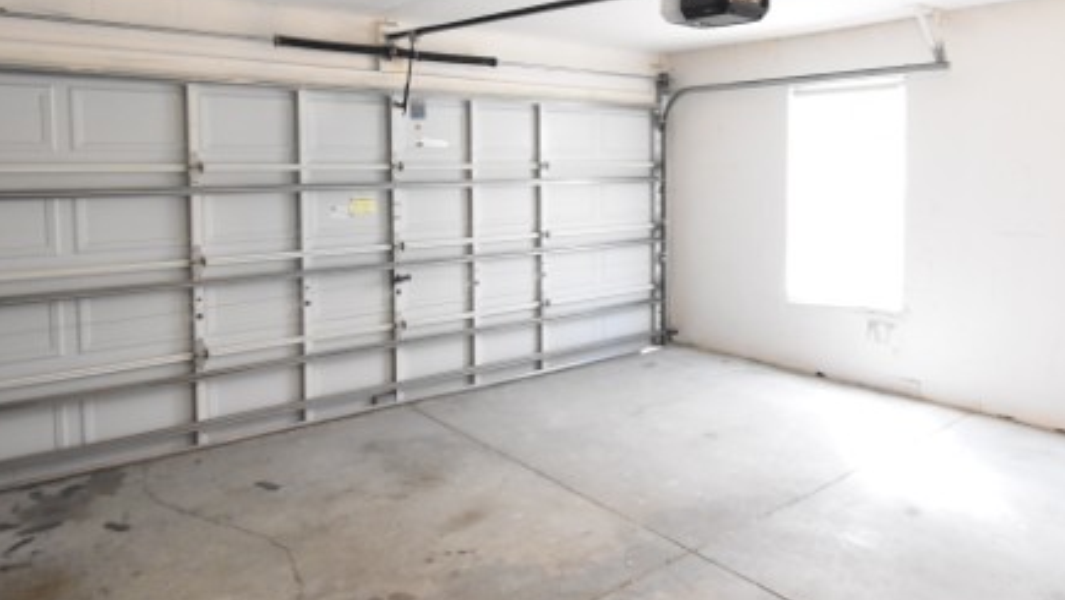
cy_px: 198
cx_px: 639
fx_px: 734
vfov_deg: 43.8
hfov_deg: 71.1
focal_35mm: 26
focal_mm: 10
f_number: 3.5
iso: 3200
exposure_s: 1/60
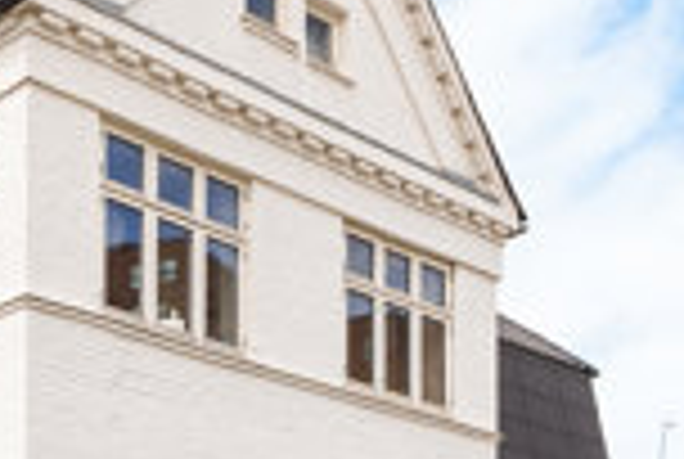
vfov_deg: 20.7
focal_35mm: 65
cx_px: -50
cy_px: 396
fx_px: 1237
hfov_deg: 28.4
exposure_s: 1/250
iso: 200
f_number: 8
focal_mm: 11
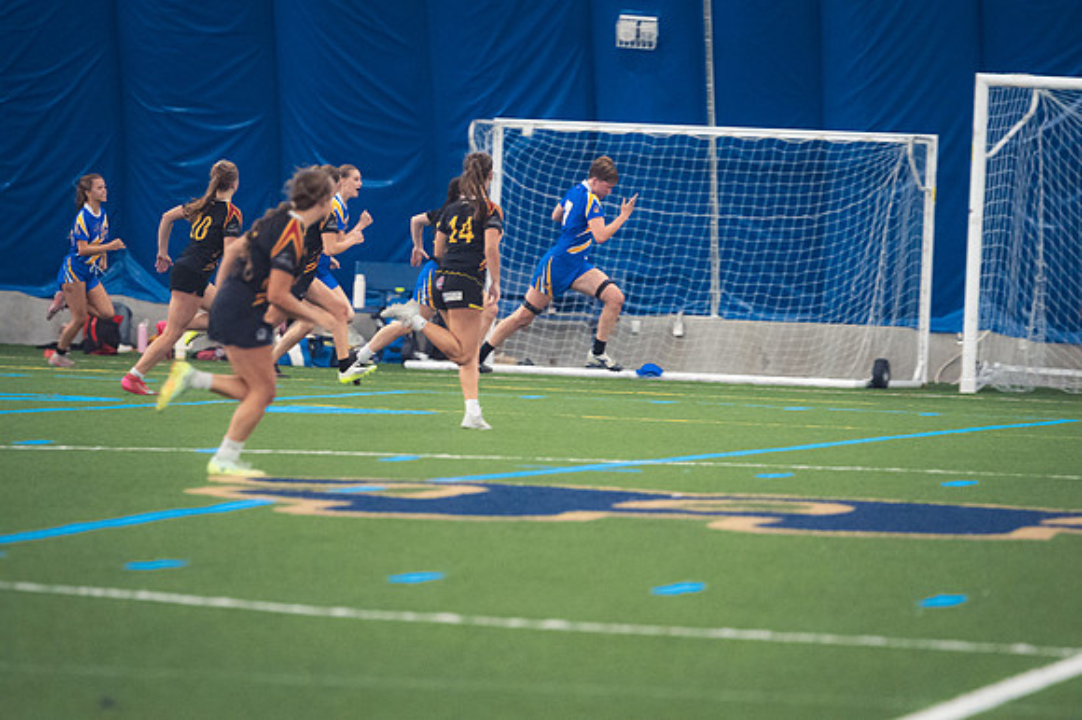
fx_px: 9011
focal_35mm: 300
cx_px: 541
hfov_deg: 6.9
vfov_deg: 4.6
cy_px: 360
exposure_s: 1/320
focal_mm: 200
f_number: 2.8
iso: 5000
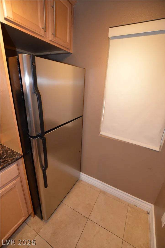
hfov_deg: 77.2
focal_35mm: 15
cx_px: 82
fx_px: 103
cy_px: 124
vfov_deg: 100.4
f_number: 3.5
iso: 800
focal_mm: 10
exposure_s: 1/60
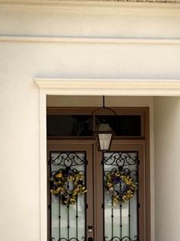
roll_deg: +0.5
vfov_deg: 16.5
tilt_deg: +0.7
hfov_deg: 12.4
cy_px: 147
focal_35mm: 119
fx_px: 826
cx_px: 122
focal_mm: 6.76
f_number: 1.78
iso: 80
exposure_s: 1/5587
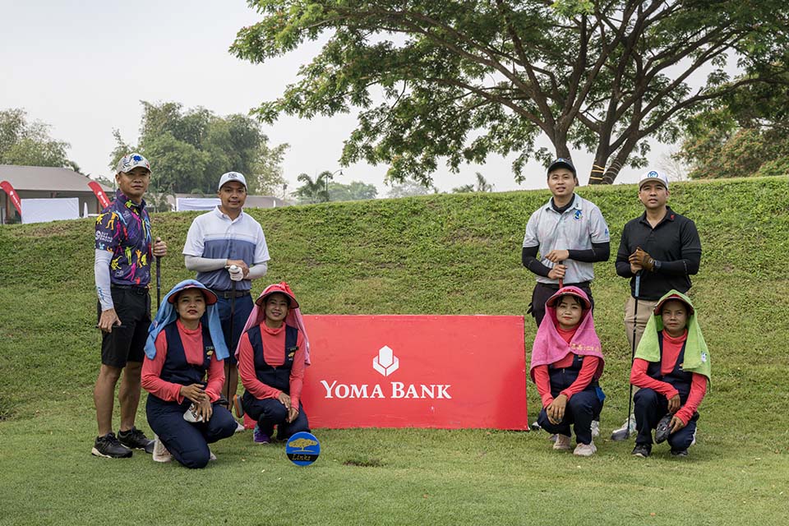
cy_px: 263
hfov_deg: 40.3
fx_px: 1074
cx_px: 394
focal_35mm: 49
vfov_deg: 27.5
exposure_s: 1/500
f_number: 8
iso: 560
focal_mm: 49
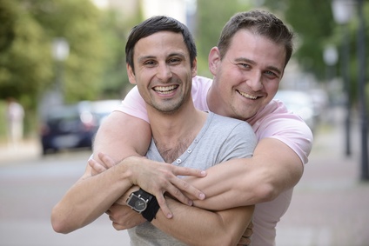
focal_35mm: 140
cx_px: 184
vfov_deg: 9.8
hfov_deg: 14.6
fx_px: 1435
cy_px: 123
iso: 200
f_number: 5
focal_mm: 140
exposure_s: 1/125
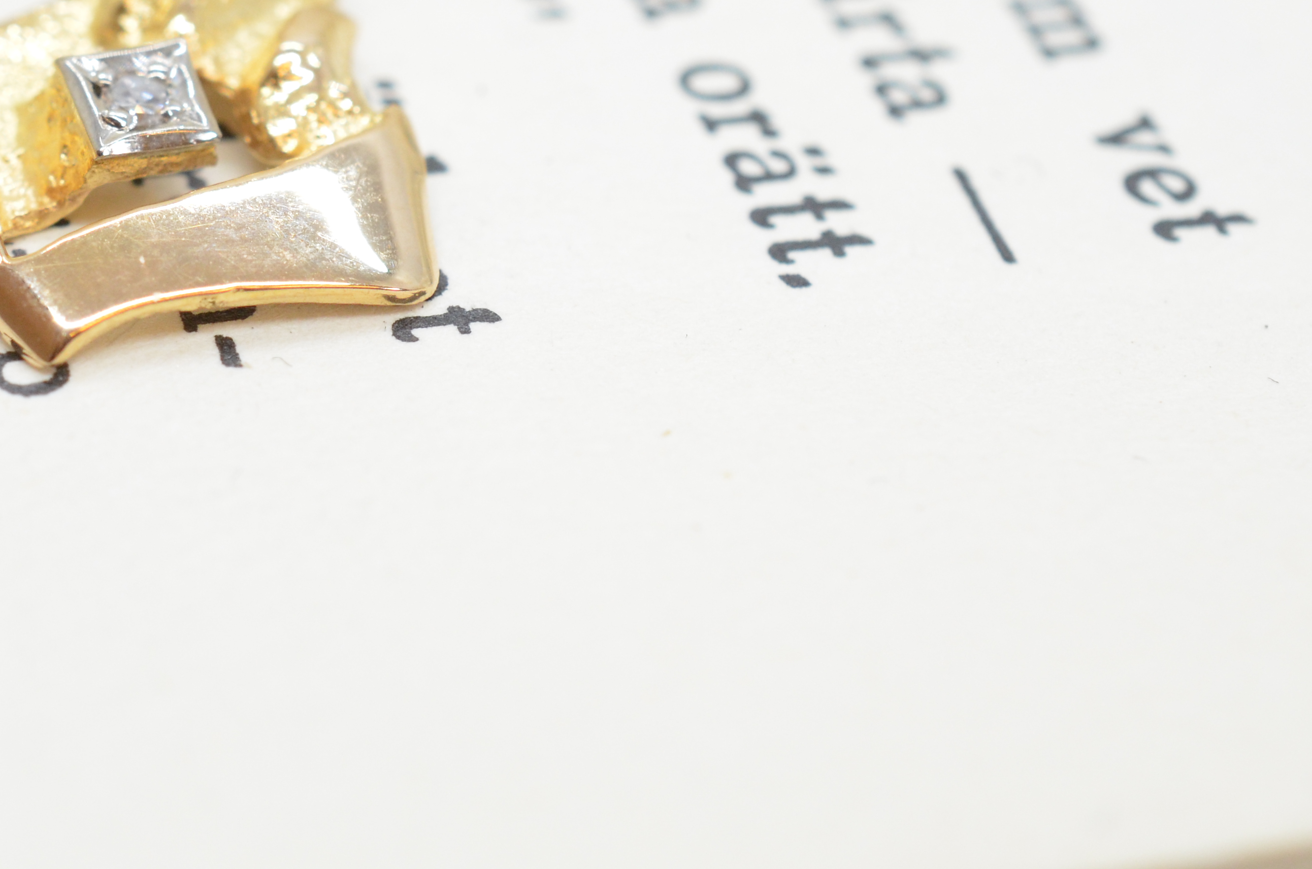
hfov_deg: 18.1
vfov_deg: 12.2
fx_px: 4037
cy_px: 137
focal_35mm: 111
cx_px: 105
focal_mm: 40
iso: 1000
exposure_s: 1/125
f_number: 9
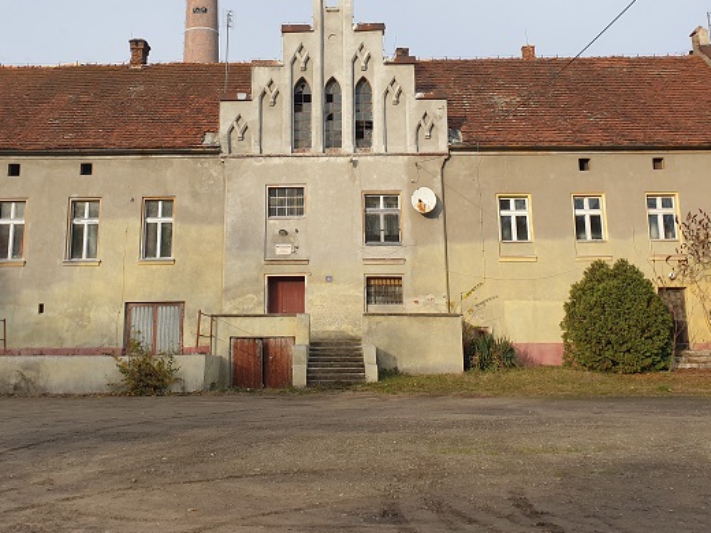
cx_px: 330
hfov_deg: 46.8
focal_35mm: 40
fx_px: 822
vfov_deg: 35.1
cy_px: 131
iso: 50
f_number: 2.4
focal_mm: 4.3
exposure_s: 1/715
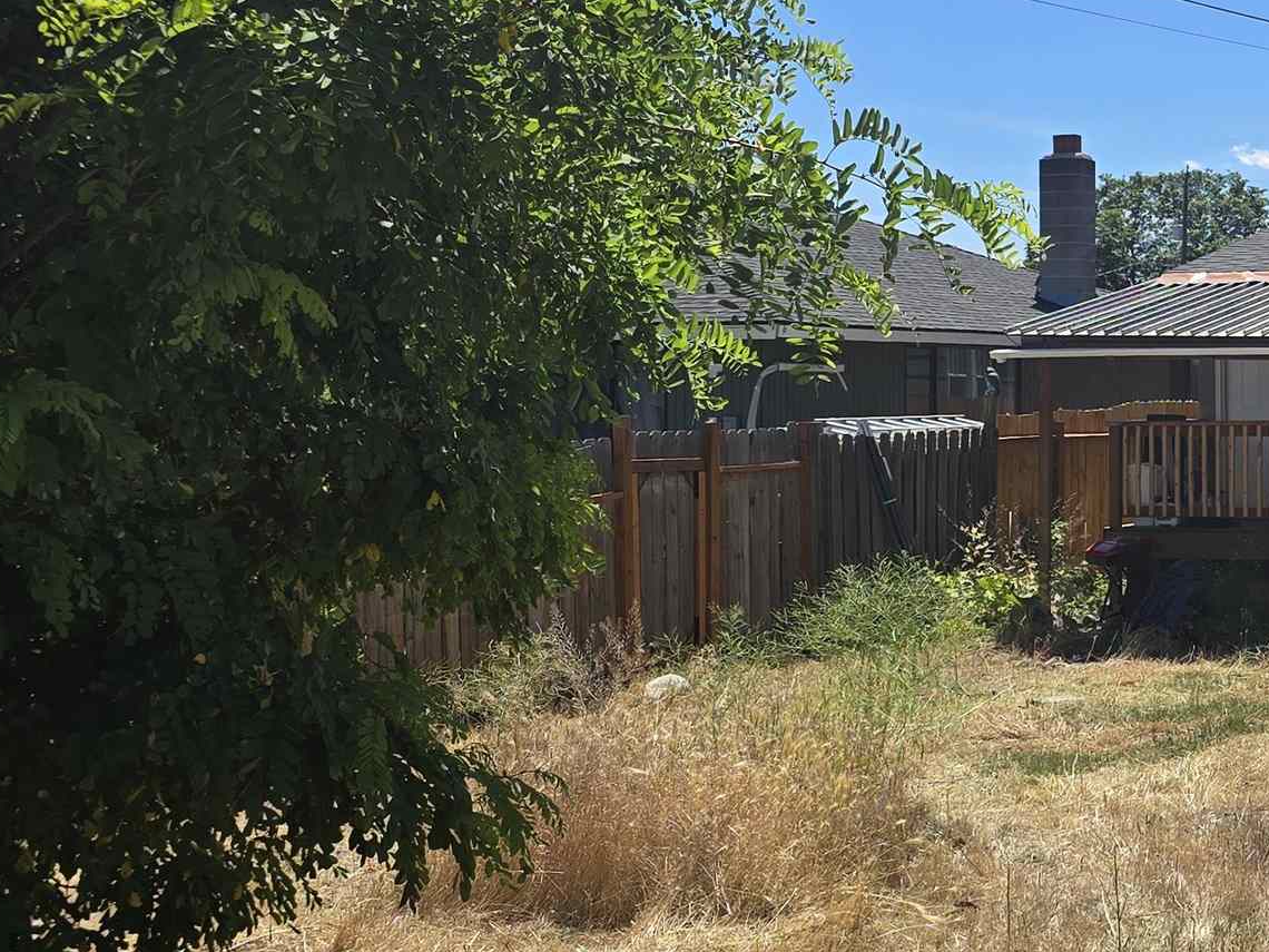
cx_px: 1282
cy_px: 347
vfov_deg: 23.6
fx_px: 2273
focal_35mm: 62
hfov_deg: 29.1
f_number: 1.7
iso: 12
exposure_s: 1/809
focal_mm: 6.3
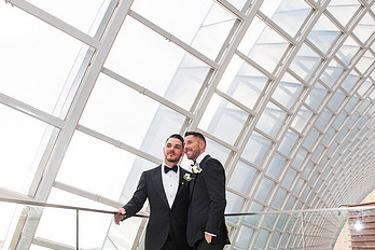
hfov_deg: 48.4
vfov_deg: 32.8
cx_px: 171
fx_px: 417
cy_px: 184
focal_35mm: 40
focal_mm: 24
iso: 1600
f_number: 8
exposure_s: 1/200
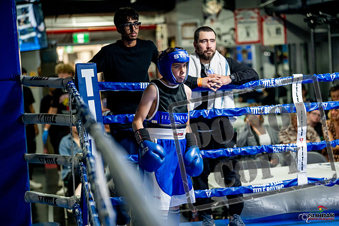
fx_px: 744
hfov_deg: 25.7
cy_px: 113
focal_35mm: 79
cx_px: 170
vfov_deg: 17.3
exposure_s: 1/800
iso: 3200
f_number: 2
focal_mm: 79
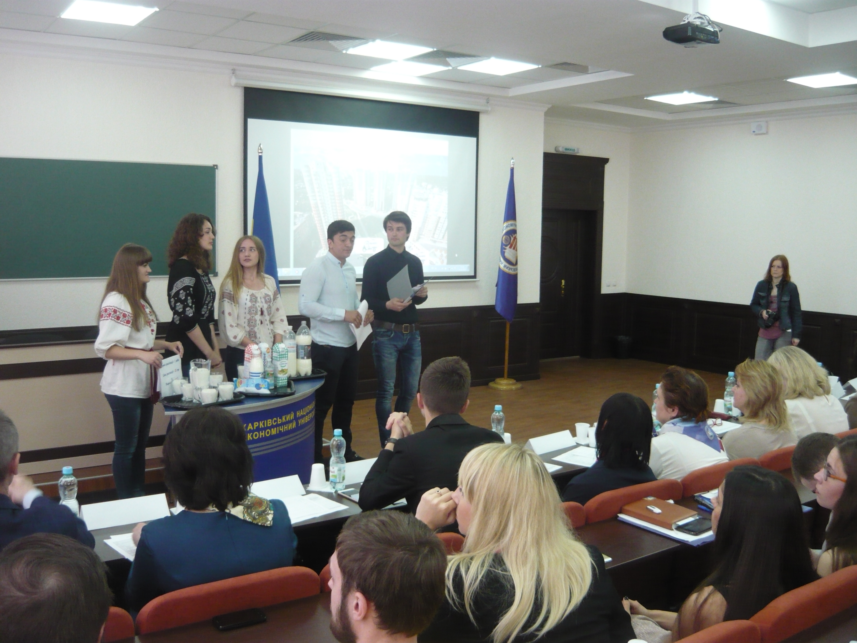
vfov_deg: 42.9
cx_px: 428
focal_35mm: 33
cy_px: 322
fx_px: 817
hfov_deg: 55.4
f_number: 2.8
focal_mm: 5.5
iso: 400
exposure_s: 1/30
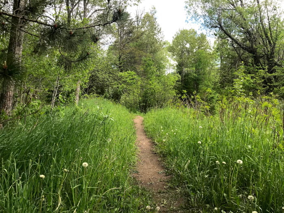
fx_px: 230
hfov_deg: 63.4
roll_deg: +1.3
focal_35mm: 28
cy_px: 106
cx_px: 142
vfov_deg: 49.7
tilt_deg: -2.6
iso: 20
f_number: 1.8
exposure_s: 1/587
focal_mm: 3.99
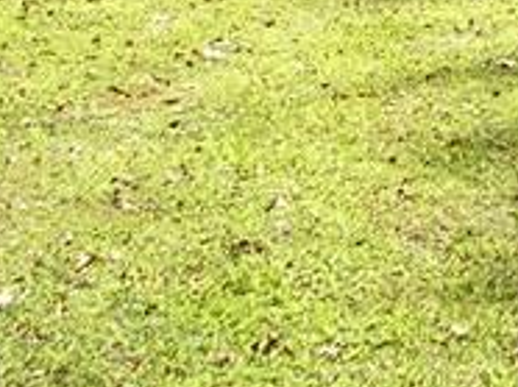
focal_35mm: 131
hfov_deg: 14.4
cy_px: -192
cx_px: 693
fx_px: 1958
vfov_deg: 10.9
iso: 50
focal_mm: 5.8
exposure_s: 1/360
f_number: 2.8
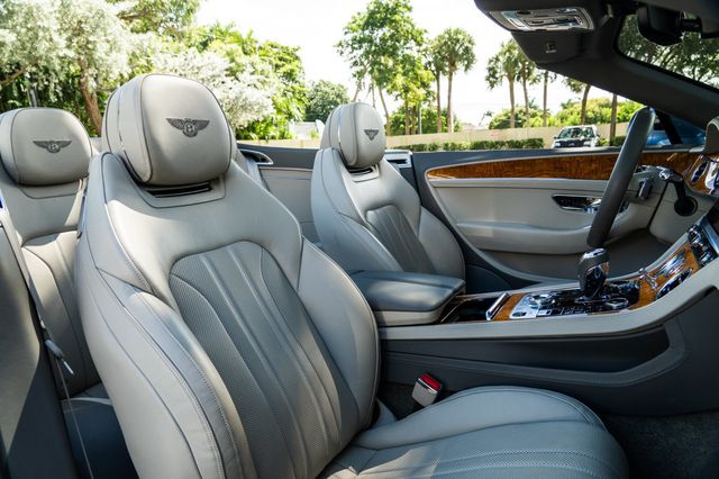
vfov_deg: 53.1
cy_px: 240
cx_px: 360
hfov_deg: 73.8
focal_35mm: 24
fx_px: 479
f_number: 8
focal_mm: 24
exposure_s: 1/80
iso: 640
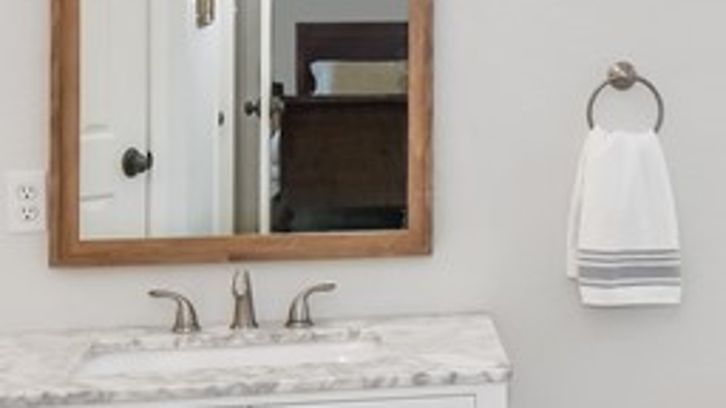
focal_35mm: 80
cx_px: 655
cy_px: 99
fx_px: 1540
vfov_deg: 15.0
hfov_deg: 25.7
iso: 100
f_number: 8
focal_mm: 12
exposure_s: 1/15
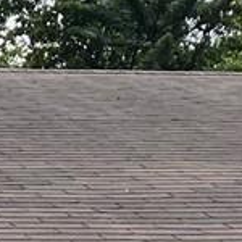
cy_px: 592
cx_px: -216
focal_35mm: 245
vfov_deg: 6.7
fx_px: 1938
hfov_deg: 6.9
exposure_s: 1/2695
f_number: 1.5
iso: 50
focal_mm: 5.7
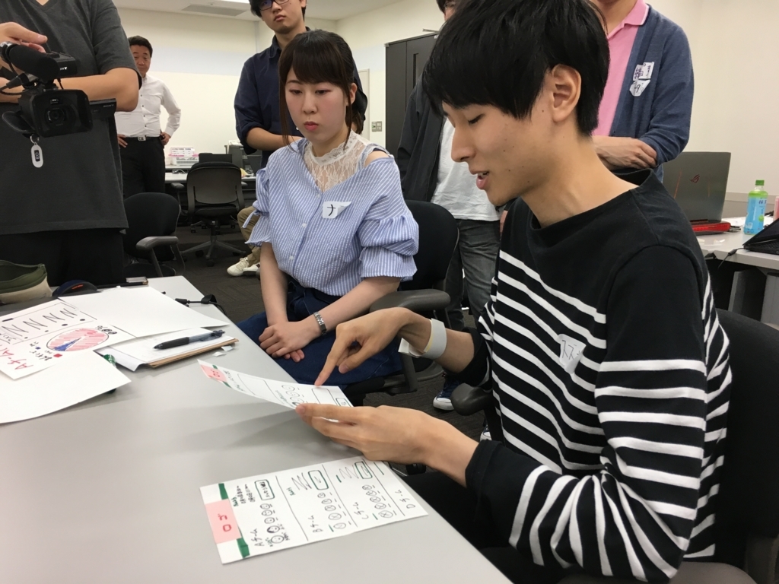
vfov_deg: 48.2
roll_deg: -0.1
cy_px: 292
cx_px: 390
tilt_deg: -13.1
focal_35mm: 29
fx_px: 653
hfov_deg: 61.7
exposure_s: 1/30
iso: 32
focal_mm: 4.15
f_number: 2.2
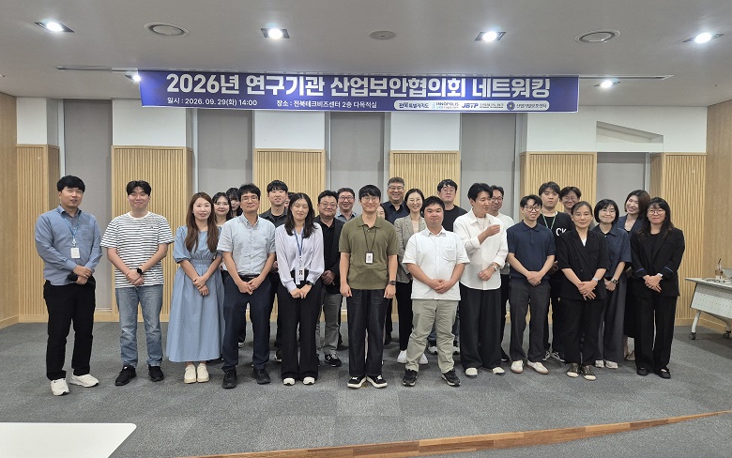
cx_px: 370
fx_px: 499
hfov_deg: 72.5
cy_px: 220
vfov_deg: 49.3
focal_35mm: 25
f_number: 1.8
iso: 320
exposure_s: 1/120
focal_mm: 5.4
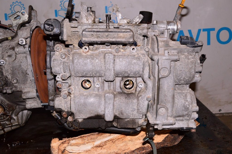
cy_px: 77
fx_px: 241
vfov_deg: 35.4
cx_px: 116
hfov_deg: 51.3
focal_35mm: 38
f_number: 8
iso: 1600
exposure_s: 1/200
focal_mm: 25
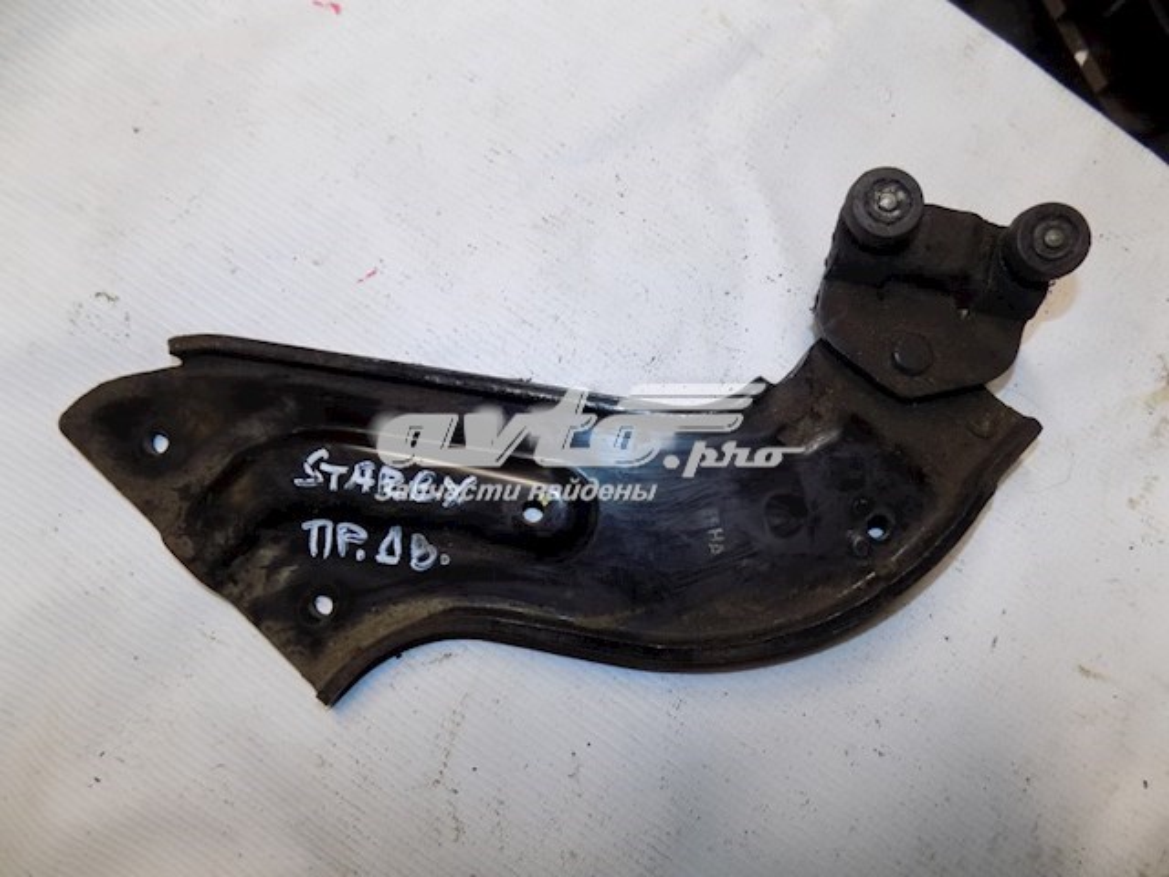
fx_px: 777
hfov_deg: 73.9
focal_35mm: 23
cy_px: 438
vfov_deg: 58.9
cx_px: 584
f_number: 3.1
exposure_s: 1/30
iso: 180
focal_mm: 4
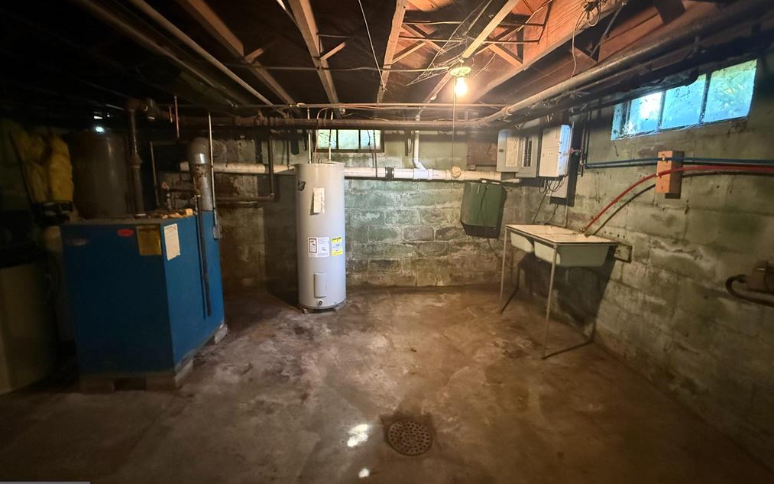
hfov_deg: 101.5
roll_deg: -0.4
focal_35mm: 15
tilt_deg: -7.6
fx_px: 316
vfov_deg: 74.6
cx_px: 386
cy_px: 219
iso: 1600
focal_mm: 2.22
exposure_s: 1/40
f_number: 2.2
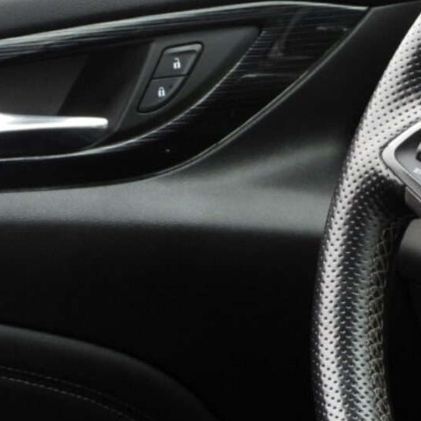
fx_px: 3495
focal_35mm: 254
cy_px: 253
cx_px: 595
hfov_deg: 6.8
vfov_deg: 6.9
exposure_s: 1/60
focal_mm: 17.5
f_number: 3.5
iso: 280
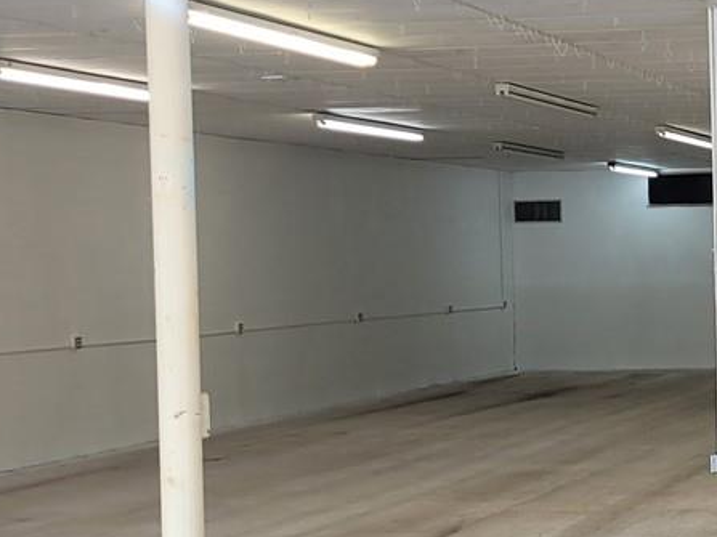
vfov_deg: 15.8
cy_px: 377
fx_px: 1926
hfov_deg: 19.9
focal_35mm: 93
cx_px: 847
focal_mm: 5.4
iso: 50
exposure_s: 1/120
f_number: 1.8
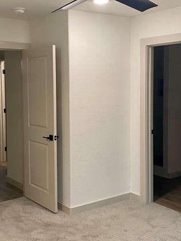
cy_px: 104
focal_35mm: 48
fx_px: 335
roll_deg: +1.9
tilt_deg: -4.0
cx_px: 73
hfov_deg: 30.2
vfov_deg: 39.6
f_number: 1.8
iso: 100
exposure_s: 1/60
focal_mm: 4.25
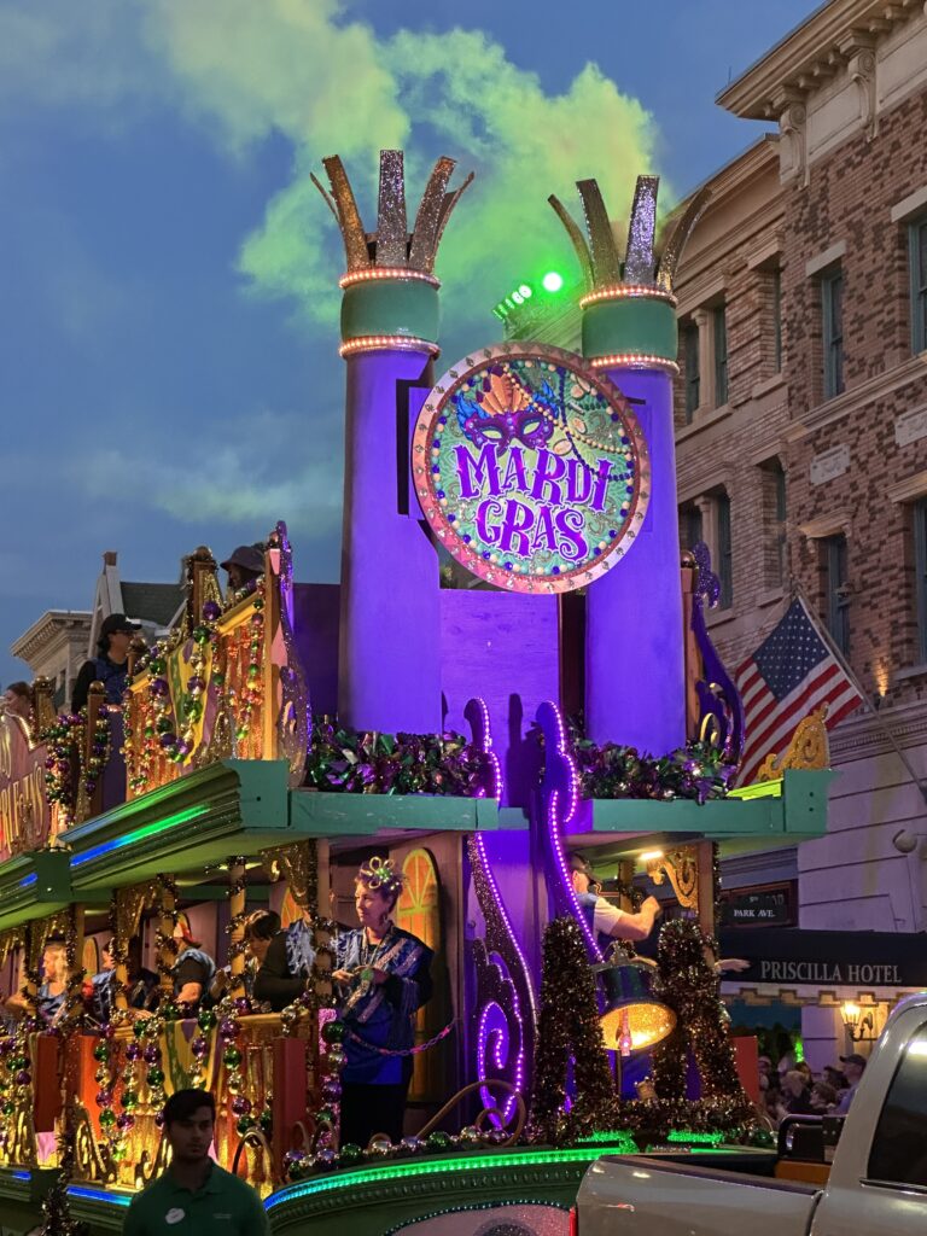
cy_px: 618
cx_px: 464
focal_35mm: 77
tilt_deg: +9.7
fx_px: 2749
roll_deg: -0.8
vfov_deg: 25.3
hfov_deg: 19.1
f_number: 2.8
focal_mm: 9
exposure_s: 1/55
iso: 800
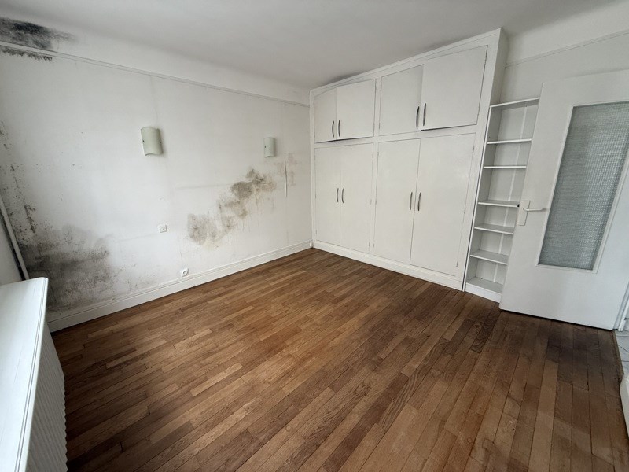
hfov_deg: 102.1
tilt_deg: -13.8
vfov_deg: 85.7
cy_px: 236
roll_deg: +0.9
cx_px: 314
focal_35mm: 14
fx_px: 254
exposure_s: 1/99
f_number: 2.2
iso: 250
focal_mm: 2.22
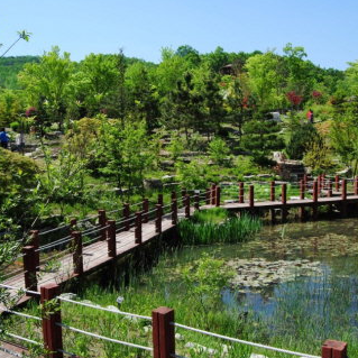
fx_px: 421
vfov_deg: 46.0
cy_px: 185
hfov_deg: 46.0
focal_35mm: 36
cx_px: 199
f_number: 5.6
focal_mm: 18
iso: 100
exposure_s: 1/400
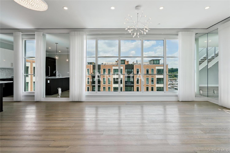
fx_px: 102
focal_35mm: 16
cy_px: 76
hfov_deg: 96.7
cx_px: 115
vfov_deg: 73.7
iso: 125
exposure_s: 1/80
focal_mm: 16
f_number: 7.1
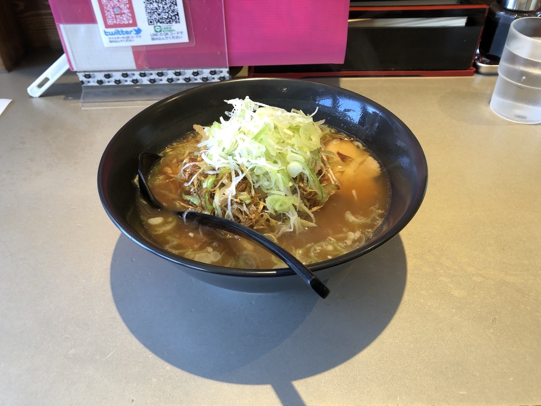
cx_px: 270
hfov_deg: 63.4
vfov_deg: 49.7
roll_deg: +1.2
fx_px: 438
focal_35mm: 28
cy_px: 203
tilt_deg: -43.2
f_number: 1.8
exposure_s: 1/30
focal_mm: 3.99
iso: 25
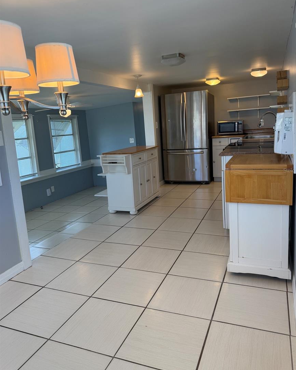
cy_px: 170
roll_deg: +4.1
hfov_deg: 54.9
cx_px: 154
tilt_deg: -8.6
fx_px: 285
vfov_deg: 65.9
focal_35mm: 26
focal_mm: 6.76
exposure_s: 1/177
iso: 80
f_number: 1.78
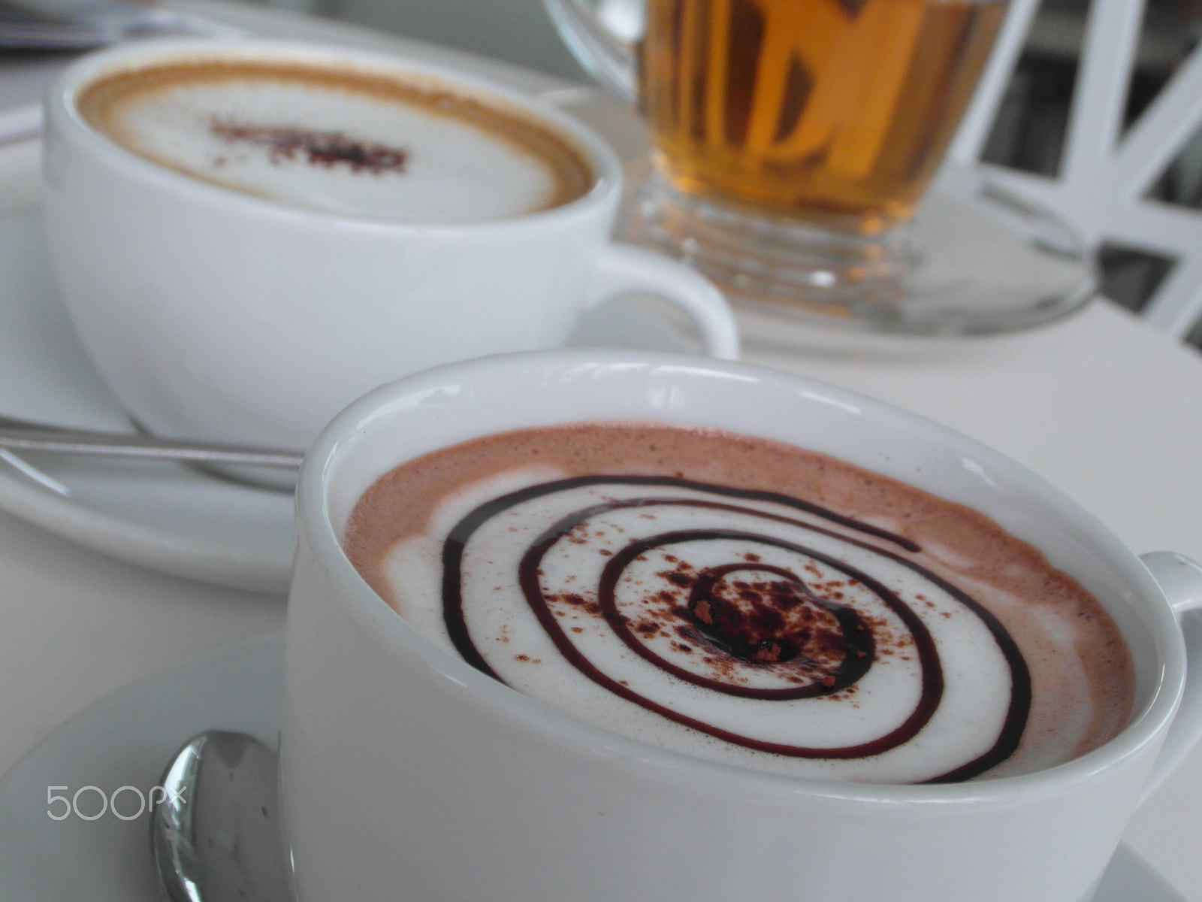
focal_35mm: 62
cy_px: 451
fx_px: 2153
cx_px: 601
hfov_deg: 31.2
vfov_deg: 23.7
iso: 240
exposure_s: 1/45
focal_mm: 10.2
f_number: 4
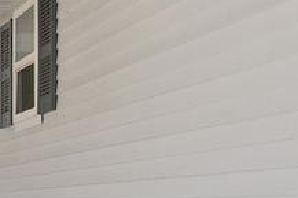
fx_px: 1075
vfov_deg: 10.4
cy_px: 221
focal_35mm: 130
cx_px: -220
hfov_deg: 14.2
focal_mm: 8.38
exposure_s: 1/15
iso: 100
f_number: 2.8
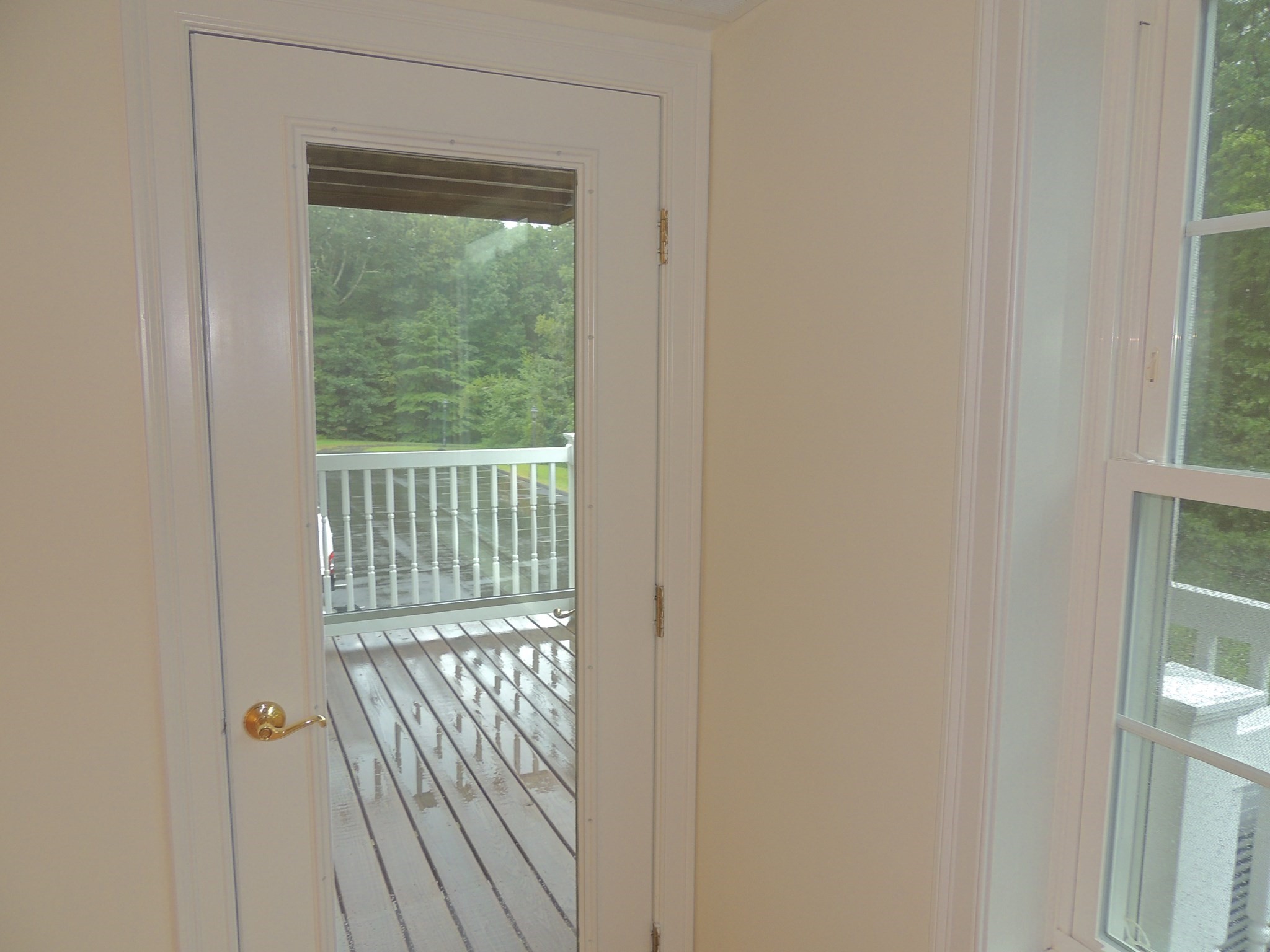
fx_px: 881
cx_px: 635
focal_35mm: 24
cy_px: 476
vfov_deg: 56.8
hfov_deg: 71.6
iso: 160
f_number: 3
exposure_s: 1/40
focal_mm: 4.3
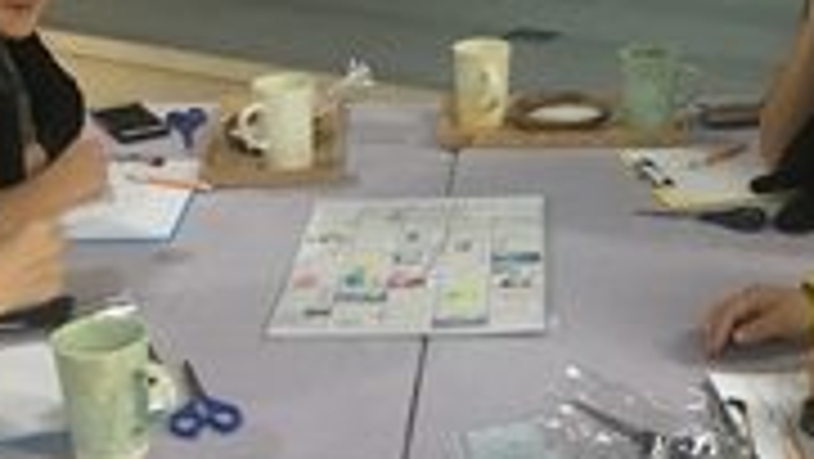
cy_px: 207
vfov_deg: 17.3
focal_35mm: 70
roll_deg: +2.2
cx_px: 472
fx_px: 1512
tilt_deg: -20.7
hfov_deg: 30.1
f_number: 2.2
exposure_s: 1/30
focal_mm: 4.15
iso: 64
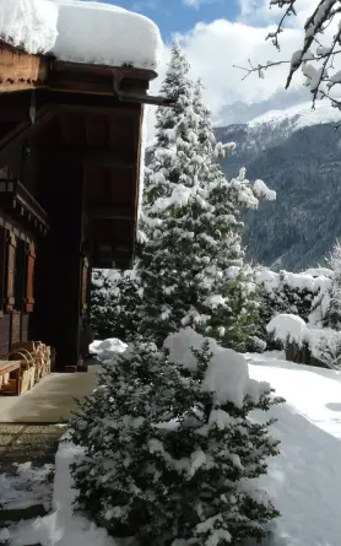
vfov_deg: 49.3
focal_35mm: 40
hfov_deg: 31.5
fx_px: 595
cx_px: 247
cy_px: 272
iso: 100
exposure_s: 1/500
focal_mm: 4.6
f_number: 6.3
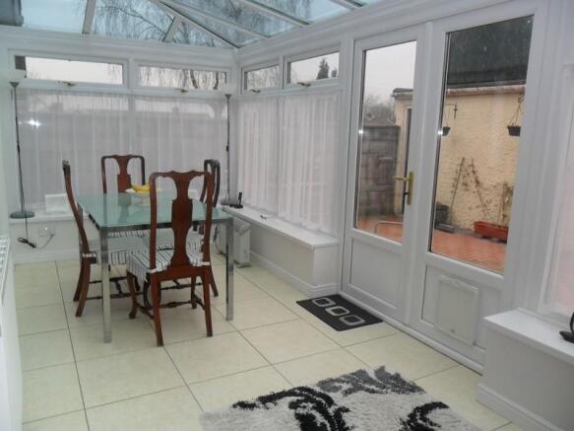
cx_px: 287
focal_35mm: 27
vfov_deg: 51.3
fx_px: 448
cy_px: 216
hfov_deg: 65.3
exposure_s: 1/125
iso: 100
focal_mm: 4.9
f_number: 3.5
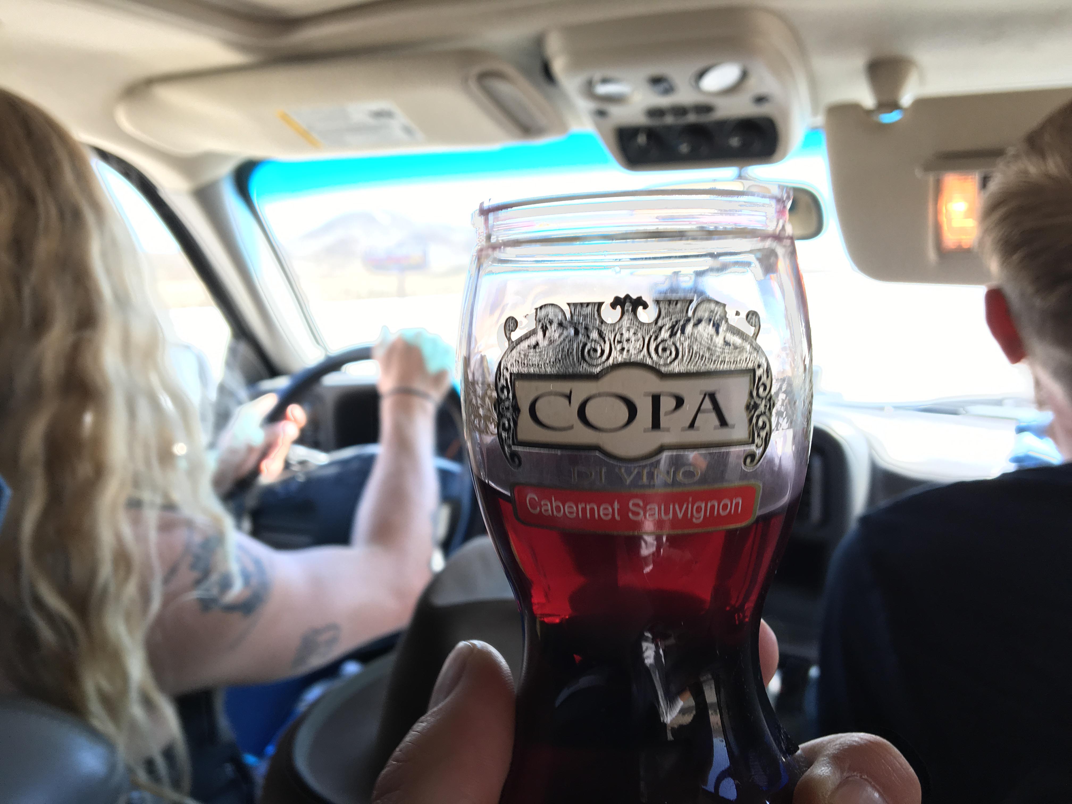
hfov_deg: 61.7
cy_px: 402
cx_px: 536
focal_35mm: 29
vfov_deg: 48.2
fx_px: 898
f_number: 2.2
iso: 25
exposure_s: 1/60
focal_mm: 4.15
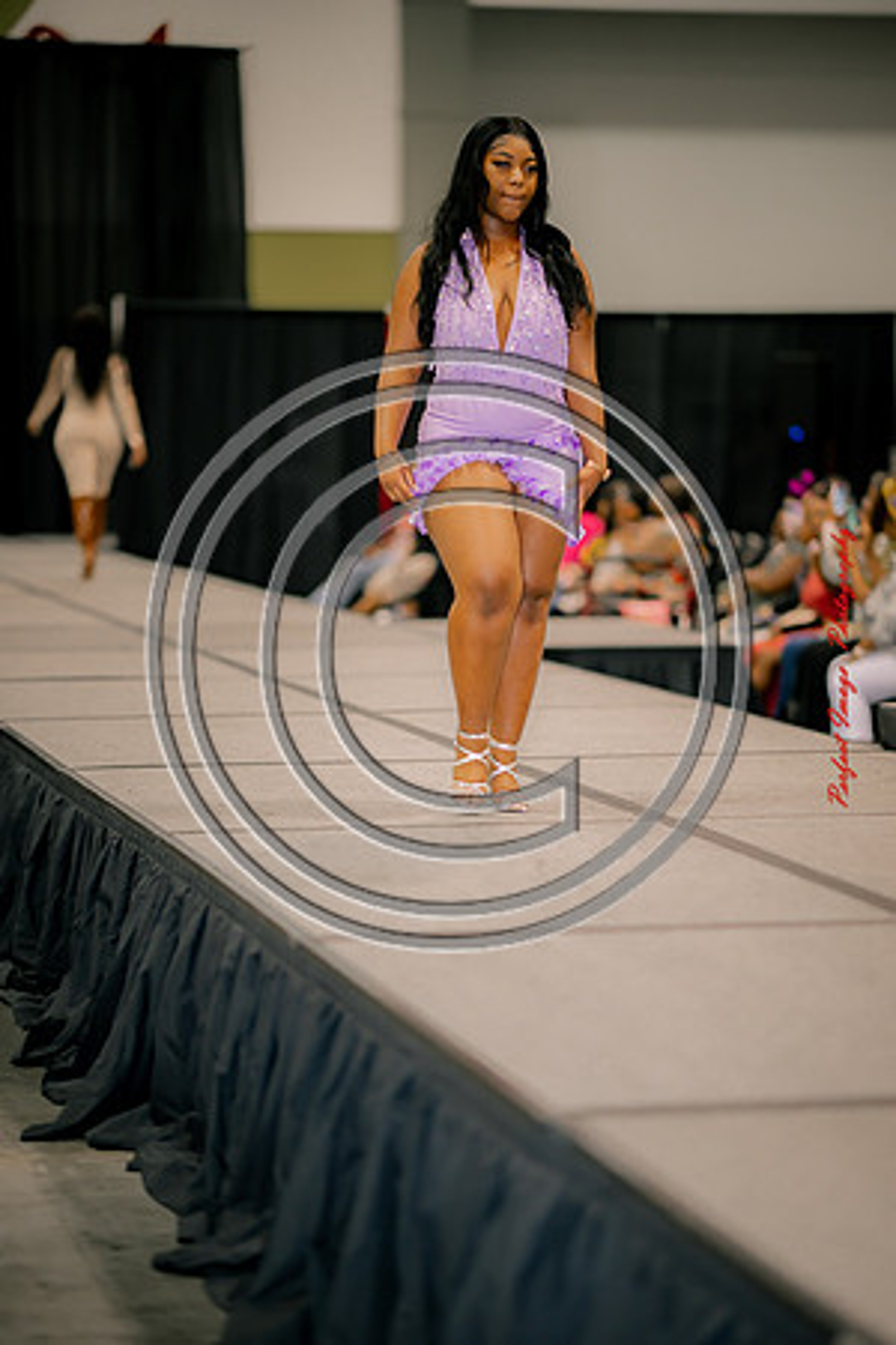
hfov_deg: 13.0
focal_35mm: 105
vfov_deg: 19.5
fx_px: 3920
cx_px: 448
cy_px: 672
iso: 160
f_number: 1.4
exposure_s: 1/125
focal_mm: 105
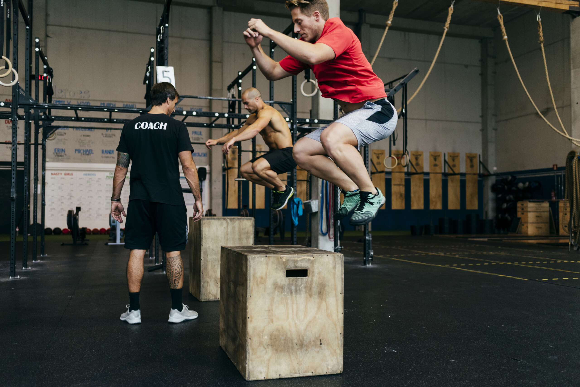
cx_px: 290
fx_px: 564
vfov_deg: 37.9
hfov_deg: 54.4
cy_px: 194
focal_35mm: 35
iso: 1600
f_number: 2.8
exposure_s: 1/400
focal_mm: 35
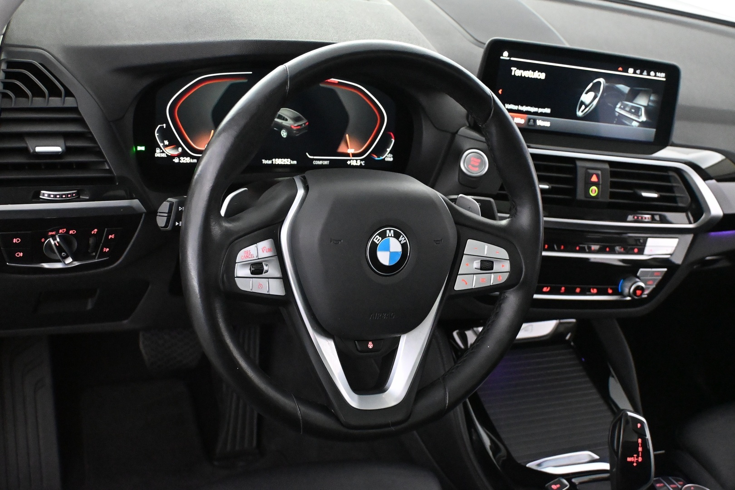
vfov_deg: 31.9
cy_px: 245
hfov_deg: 46.4
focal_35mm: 42
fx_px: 857
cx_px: 368
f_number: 4.5
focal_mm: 28
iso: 9000
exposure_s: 1/60
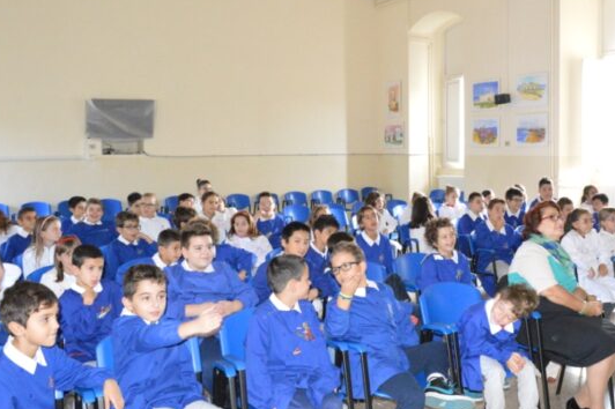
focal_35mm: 39
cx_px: 397
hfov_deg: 48.9
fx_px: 666
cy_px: 211
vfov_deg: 34.2
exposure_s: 1/60
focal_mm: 18
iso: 6400
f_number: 6.3
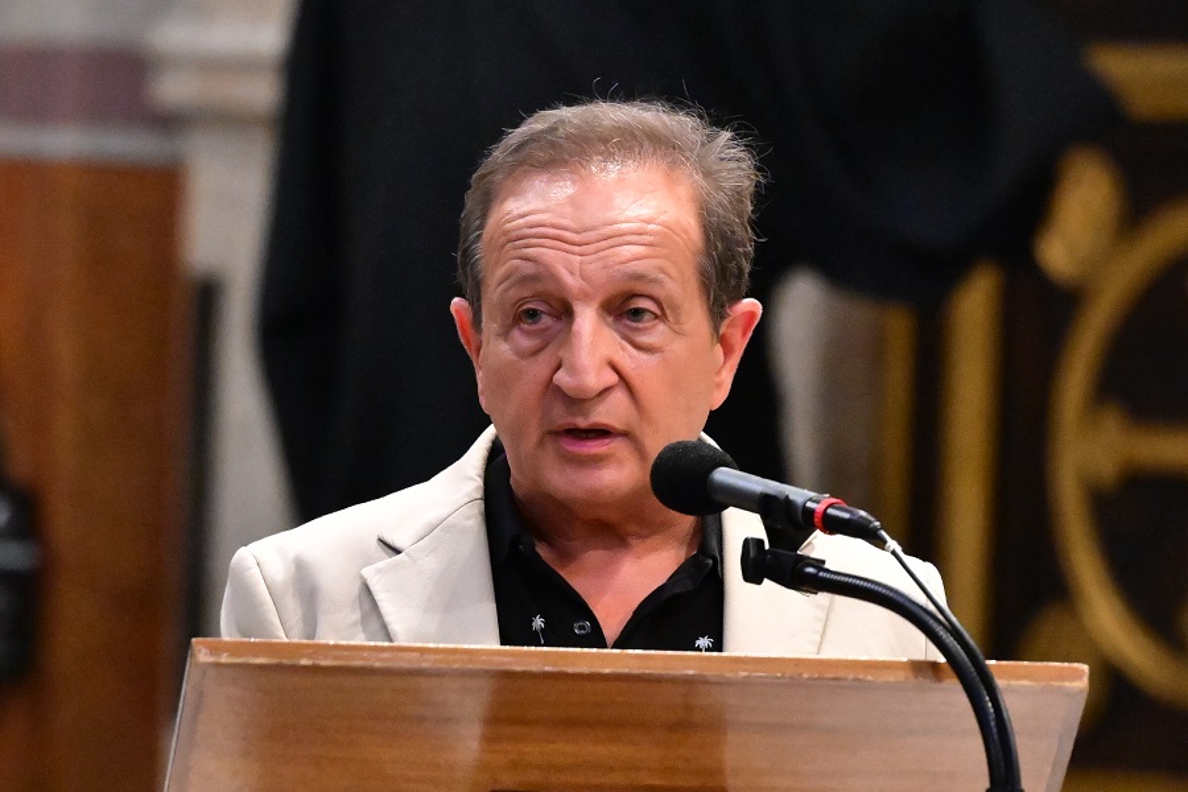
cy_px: 396
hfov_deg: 6.9
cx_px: 594
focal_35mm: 300
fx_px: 9899
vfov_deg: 4.6
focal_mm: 200
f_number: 4
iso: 10000
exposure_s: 1/250
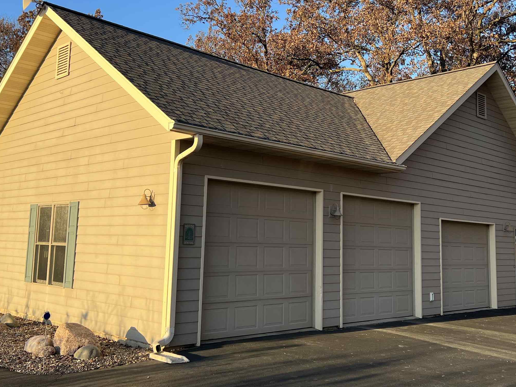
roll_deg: -1.2
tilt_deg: +8.1
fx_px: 596
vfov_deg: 35.9
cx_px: 255
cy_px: 160
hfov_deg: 46.8
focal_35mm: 40
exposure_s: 1/1669
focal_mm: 5.7
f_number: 1.5
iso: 50
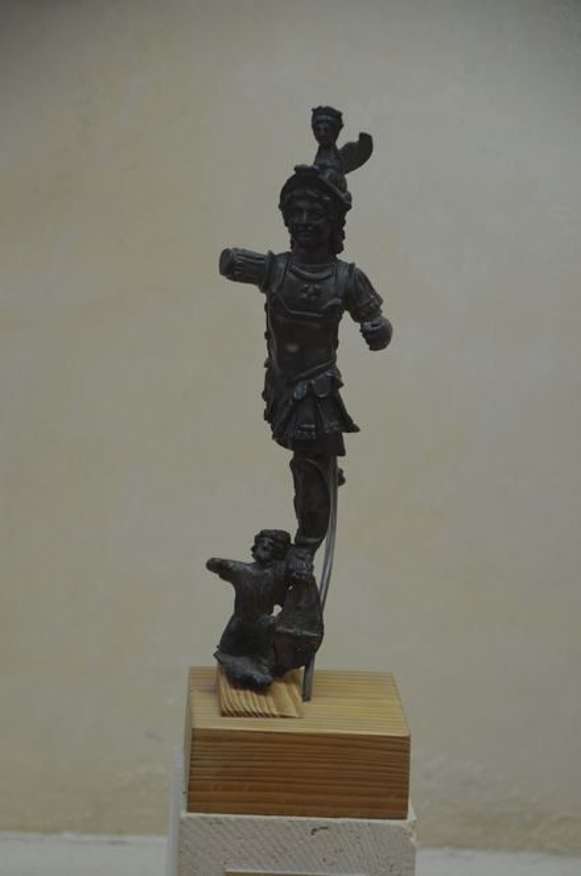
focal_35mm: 150
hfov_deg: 9.1
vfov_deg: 13.7
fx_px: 3646
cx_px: 290
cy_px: 438
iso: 1000
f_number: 5.6
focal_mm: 100
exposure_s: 1/125
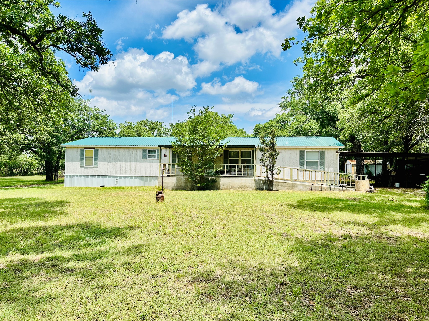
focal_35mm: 24
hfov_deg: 71.6
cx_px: 214
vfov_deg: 56.8
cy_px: 160
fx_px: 297
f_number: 1.78
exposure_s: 1/4545
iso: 80
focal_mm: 6.86
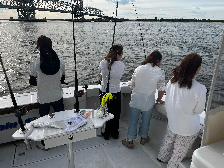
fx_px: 168
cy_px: 84
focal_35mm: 26
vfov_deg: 53.1
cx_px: 112
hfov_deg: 67.3
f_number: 1.6
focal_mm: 5.1
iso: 50
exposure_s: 1/2688
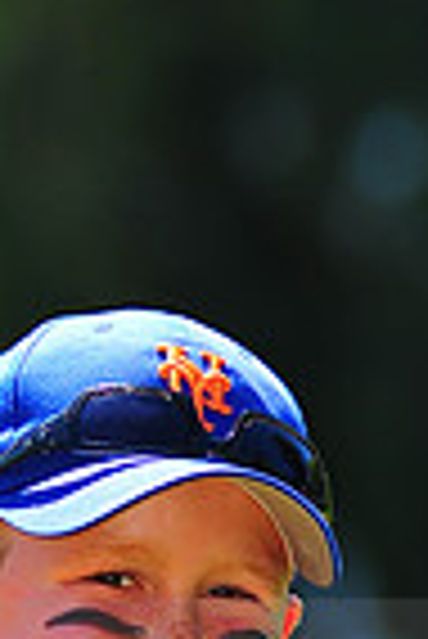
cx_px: 140
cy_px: 662
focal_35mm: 734
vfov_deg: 2.8
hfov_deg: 1.9
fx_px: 13057
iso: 200
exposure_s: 1/800
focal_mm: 180
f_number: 4
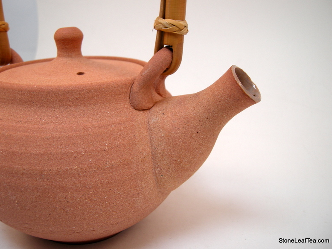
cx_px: 167
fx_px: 345
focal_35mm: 36
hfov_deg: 51.4
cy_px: 123
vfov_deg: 39.6
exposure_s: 1/56.4
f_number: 3
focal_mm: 7.5
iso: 64
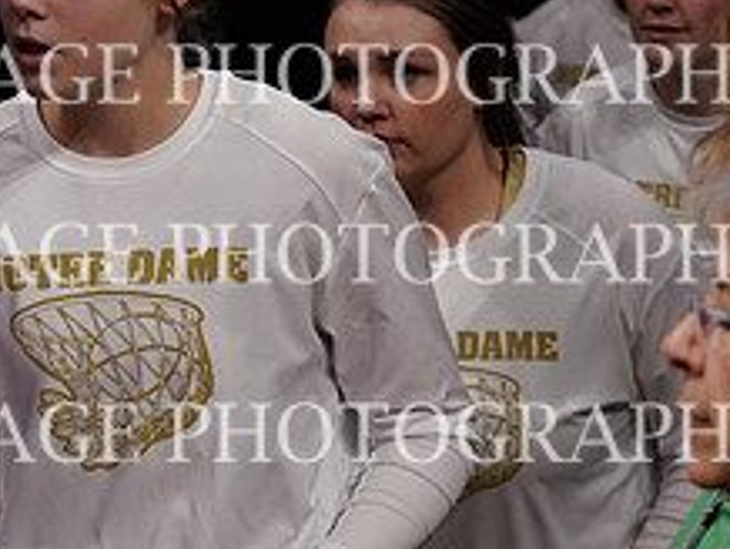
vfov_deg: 5.6
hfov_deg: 7.4
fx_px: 5658
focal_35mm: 268
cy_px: 341
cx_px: 144
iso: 1600
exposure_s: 1/640
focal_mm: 70
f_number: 4
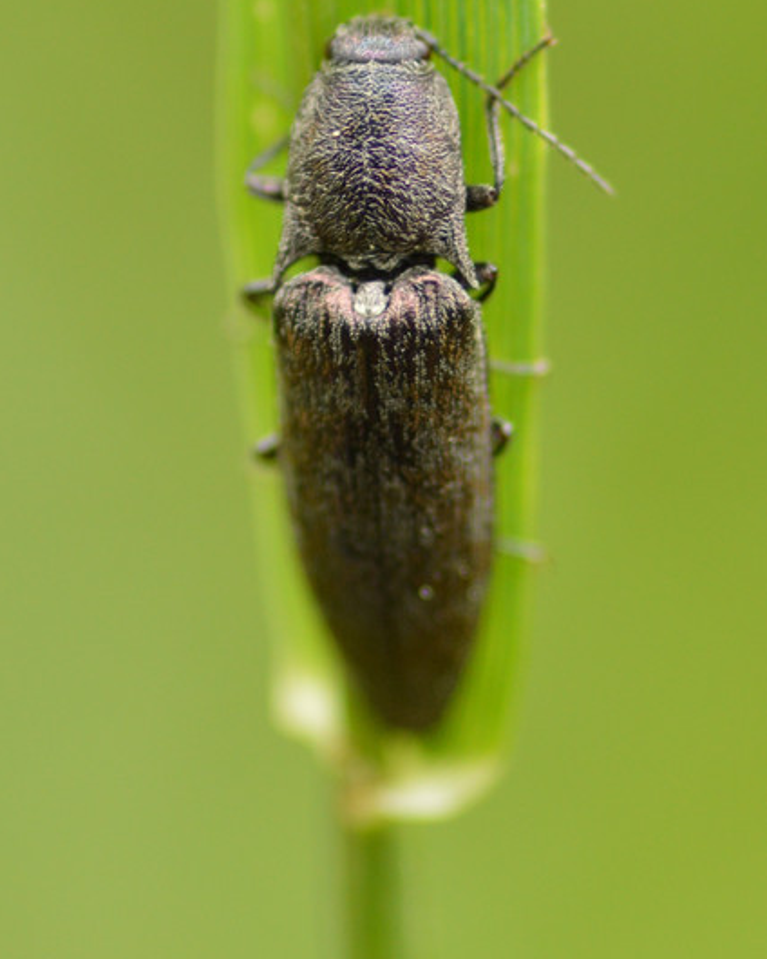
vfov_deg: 11.3
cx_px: 384
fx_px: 4824
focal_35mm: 170
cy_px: 398
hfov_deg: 9.1
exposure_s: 1/400
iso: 400
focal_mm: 100
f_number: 4.5
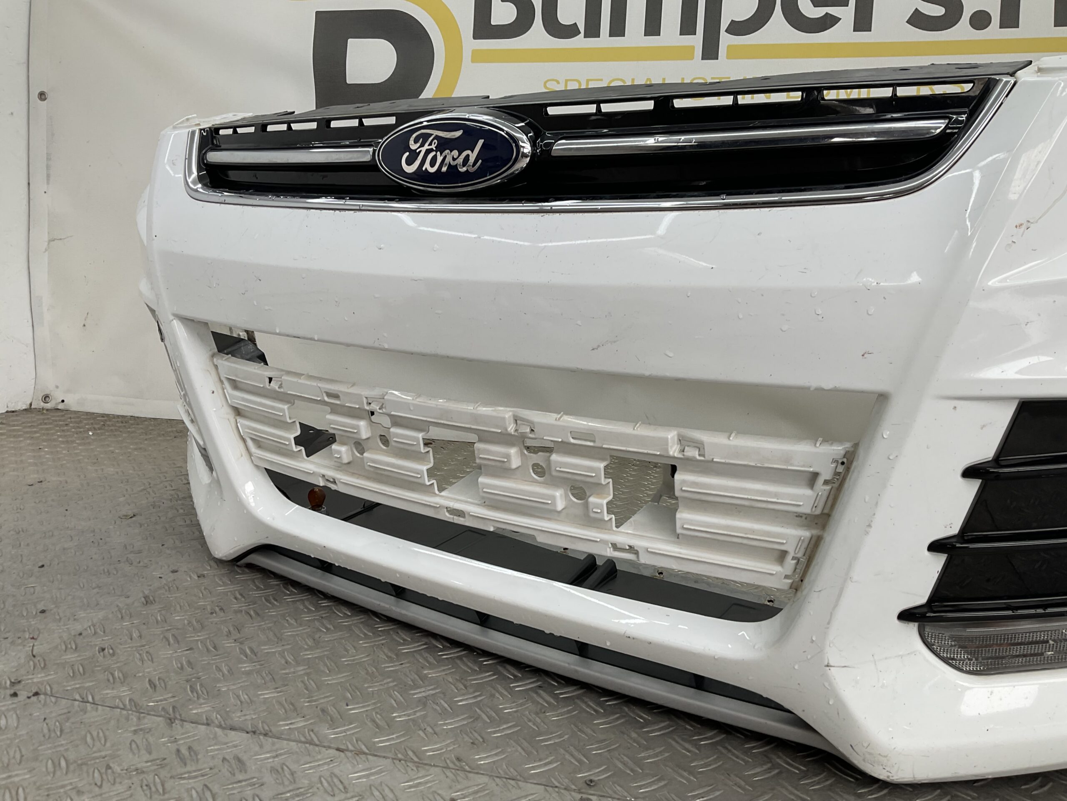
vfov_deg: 48.2
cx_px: 534
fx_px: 894
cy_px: 400
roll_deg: -4.2
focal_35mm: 29
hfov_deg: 61.7
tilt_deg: -10.6
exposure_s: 1/140
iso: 16
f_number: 1.8
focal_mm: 3
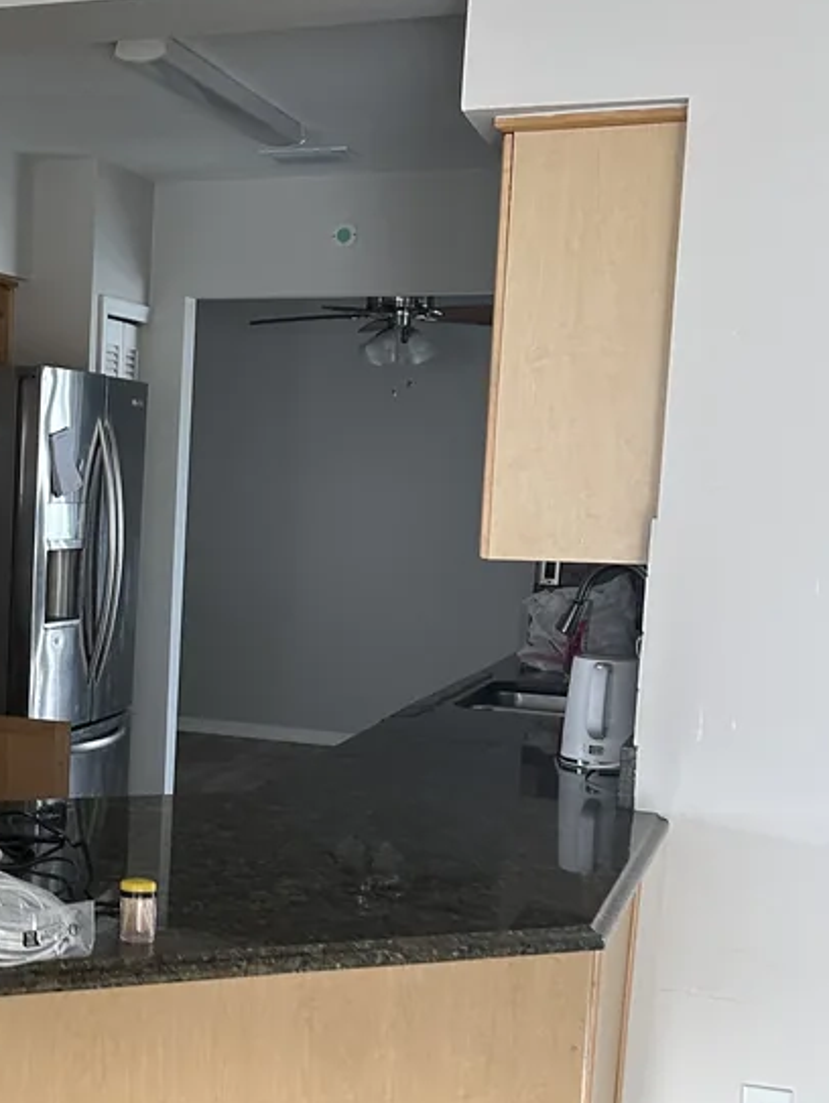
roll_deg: +0.1
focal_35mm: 53
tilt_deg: -1.4
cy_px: 670
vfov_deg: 36.0
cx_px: 39
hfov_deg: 26.4
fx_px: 1690
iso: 250
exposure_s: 1/97
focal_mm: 6.86
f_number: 1.78
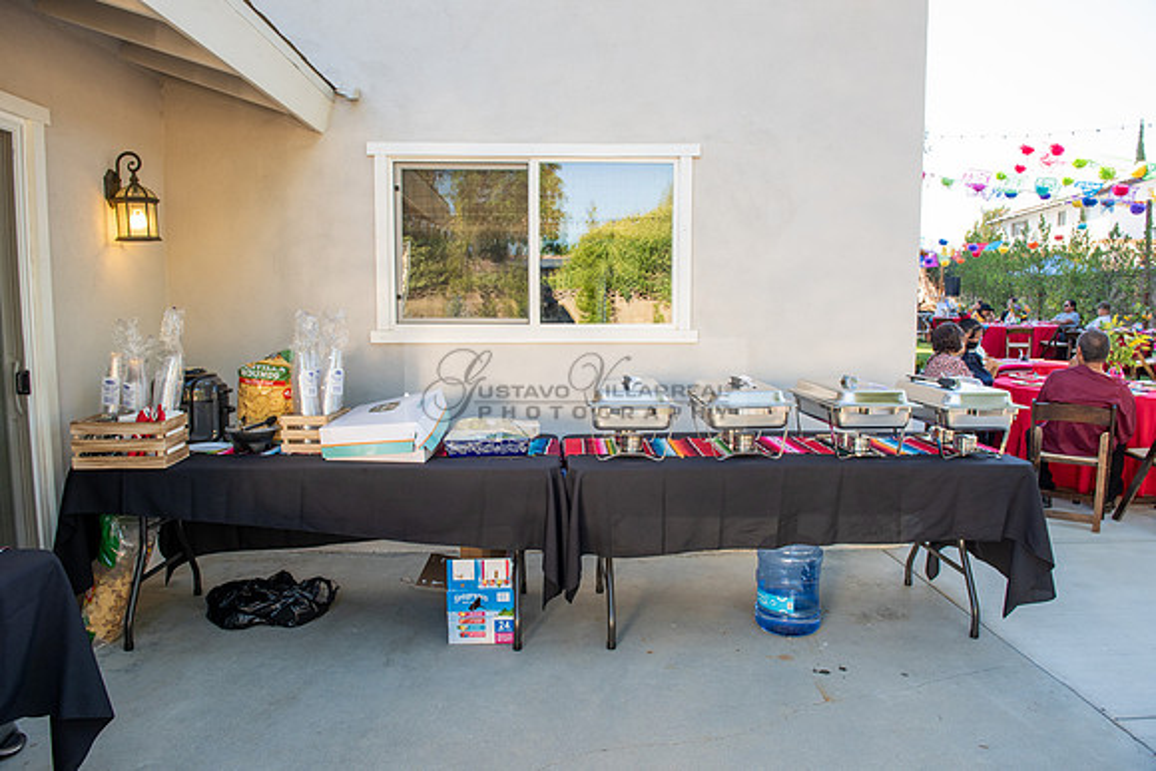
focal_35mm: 24
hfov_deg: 73.7
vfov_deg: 53.2
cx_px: 578
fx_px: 771
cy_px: 386
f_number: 6.3
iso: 400
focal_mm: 24
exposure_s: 1/200
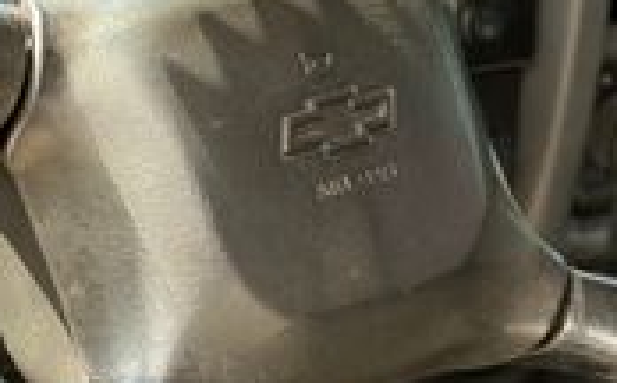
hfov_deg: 15.2
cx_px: 379
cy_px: 142
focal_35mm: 138
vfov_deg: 9.4
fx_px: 2316
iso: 125
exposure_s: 1/242
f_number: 1.78
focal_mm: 6.76
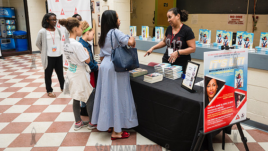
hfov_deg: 65.8
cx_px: 151
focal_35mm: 29
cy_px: 58
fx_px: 206
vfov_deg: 39.9
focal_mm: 24
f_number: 4
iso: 500
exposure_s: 1/500
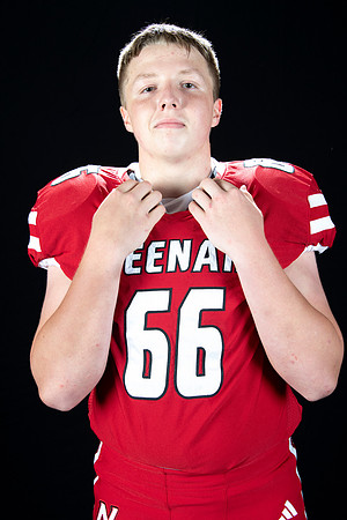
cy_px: 260
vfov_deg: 32.4
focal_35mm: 62
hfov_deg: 21.9
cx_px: 174
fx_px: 896
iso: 320
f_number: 9
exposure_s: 1/160
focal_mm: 62
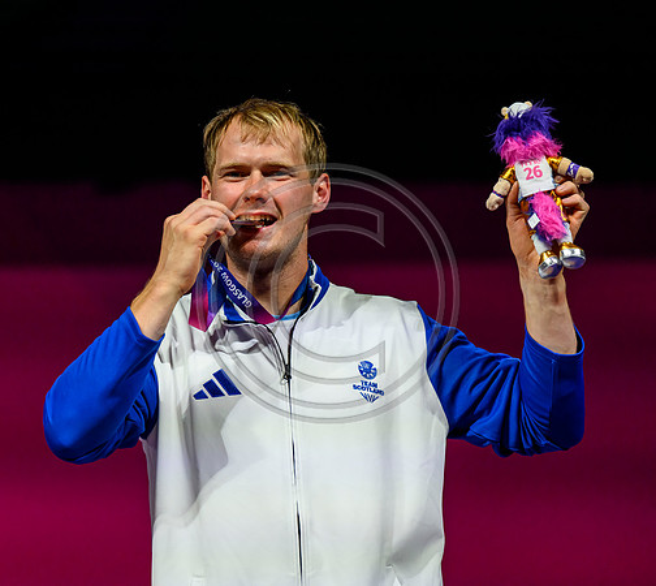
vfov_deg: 6.9
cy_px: 293
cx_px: 281
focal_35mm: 240
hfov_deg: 7.7
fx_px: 4879
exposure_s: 1/1600
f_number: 3.2
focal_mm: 200
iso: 2500
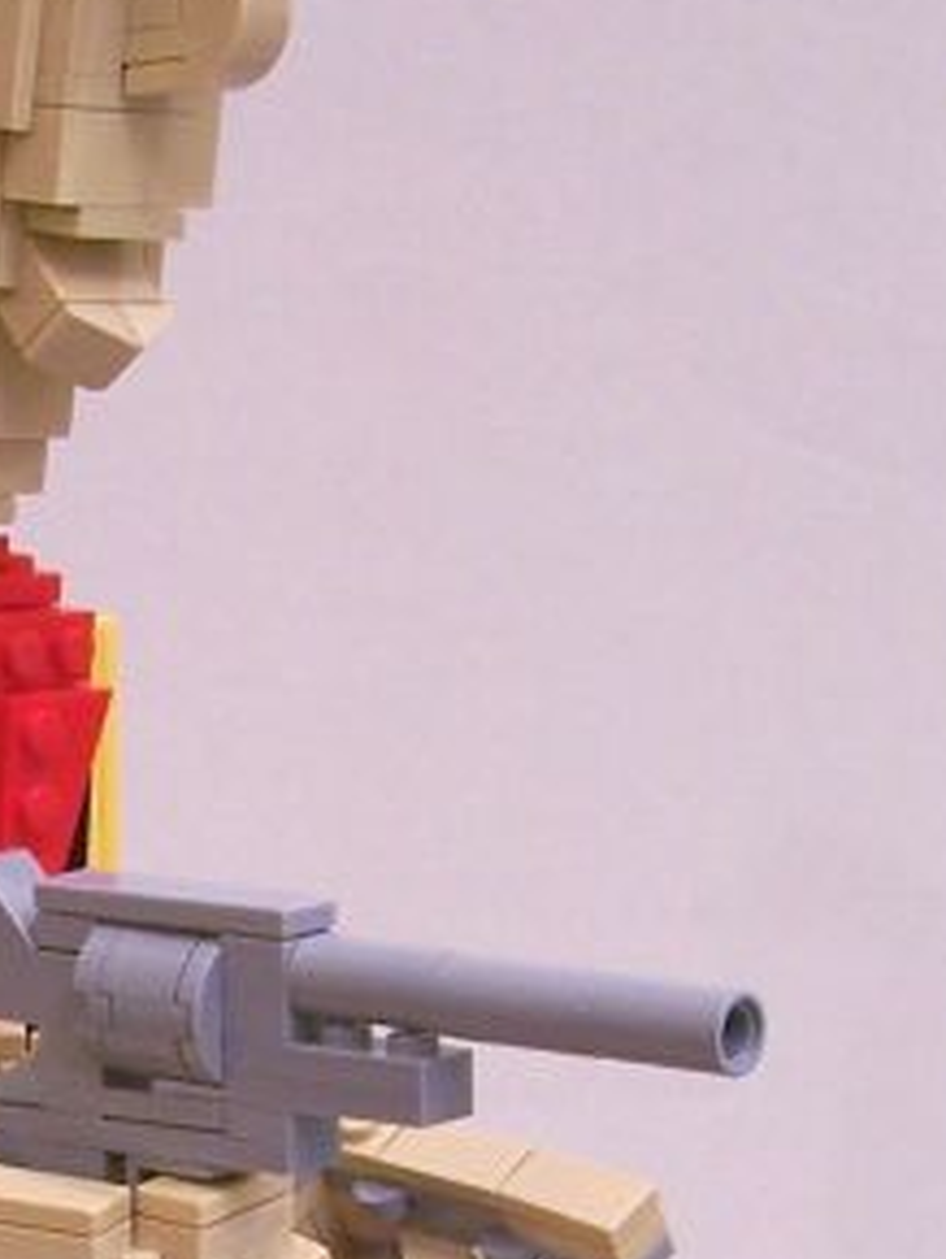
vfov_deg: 14.4
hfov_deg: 10.9
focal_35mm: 134
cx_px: -239
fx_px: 4876
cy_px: 1359
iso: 80
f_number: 2.8
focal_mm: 6.3
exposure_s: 1/3
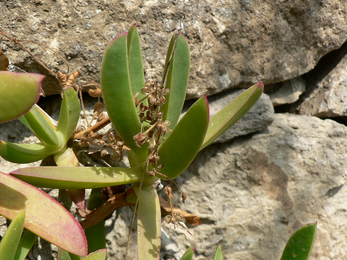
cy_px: 138
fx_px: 401
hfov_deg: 46.8
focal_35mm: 40
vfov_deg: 35.9
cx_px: 163
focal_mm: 6
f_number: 4
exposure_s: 1/400
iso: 64
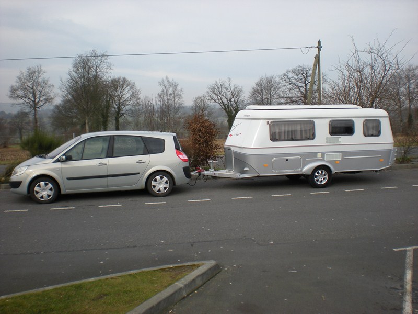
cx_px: 209
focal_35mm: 38
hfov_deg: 49.0
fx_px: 459
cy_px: 157
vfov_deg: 37.7
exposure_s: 1/220
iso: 64
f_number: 4.6
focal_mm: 6.3
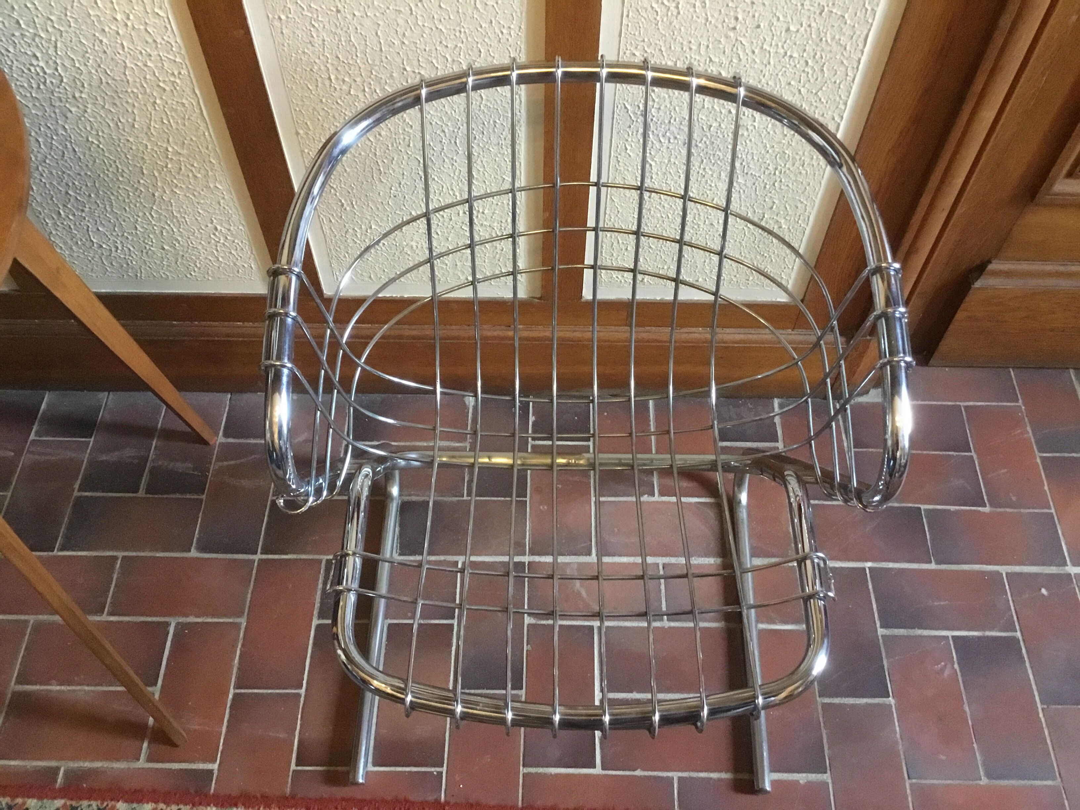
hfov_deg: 58.4
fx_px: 967
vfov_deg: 45.4
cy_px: 405
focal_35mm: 31
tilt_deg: -55.8
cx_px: 540
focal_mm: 3.3
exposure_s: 1/17
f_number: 2.4
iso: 320
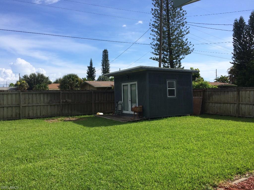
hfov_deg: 60.0
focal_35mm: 30
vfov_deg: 46.8
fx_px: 220
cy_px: 95
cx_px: 127
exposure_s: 1/2740
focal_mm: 4.12
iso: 40
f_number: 2.2
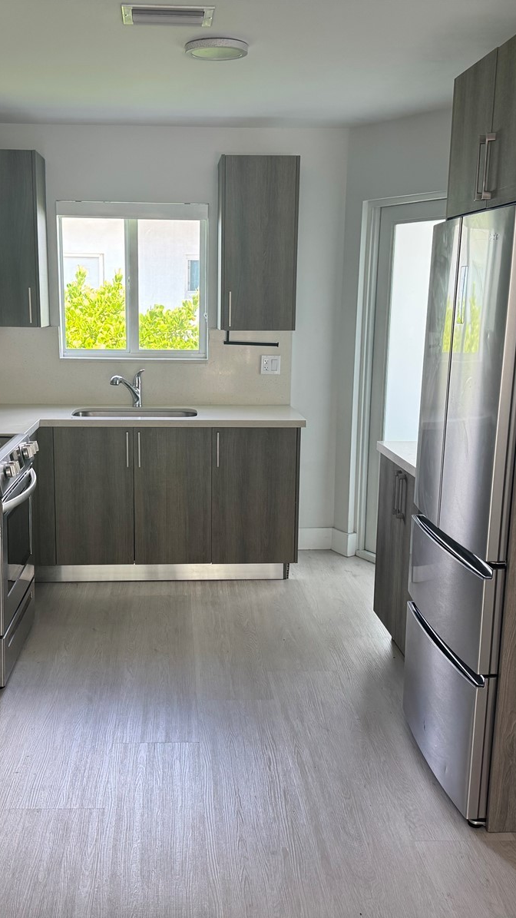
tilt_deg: -10.9
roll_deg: -0.2
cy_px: 459
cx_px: 207
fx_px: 852
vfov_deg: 56.6
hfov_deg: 33.6
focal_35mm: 35
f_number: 1.78
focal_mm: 6.76
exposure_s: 1/121
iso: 125
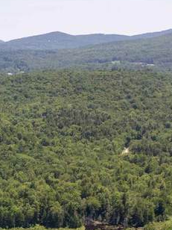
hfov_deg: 15.0
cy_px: 307
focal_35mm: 88
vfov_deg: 20.2
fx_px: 583
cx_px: -121
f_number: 2.8
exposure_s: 1/180
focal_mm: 8.38
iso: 120
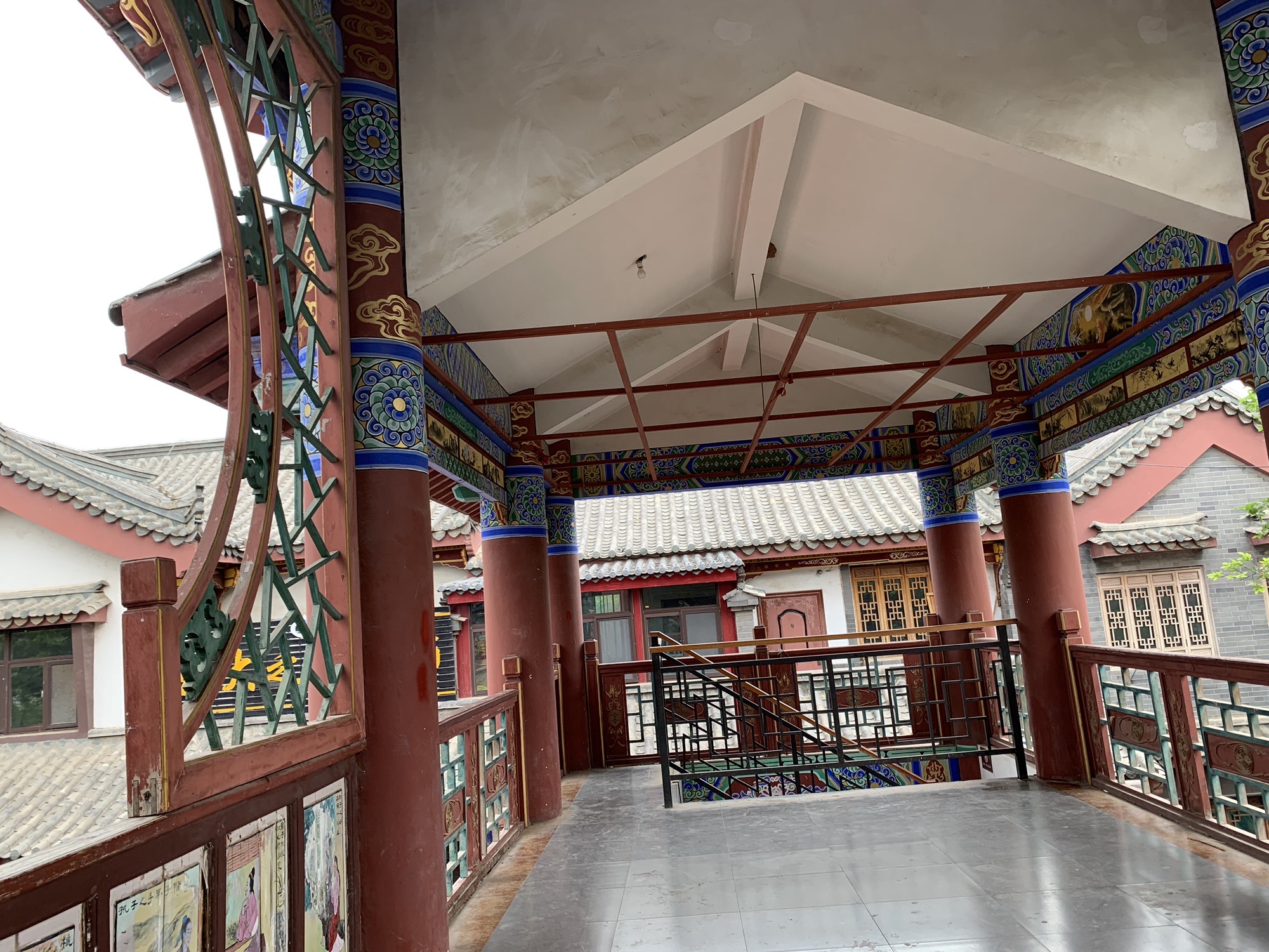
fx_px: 953
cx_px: 634
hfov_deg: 67.3
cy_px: 476
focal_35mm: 26
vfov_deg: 53.1
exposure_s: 1/122
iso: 32
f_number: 1.8
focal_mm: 4.25
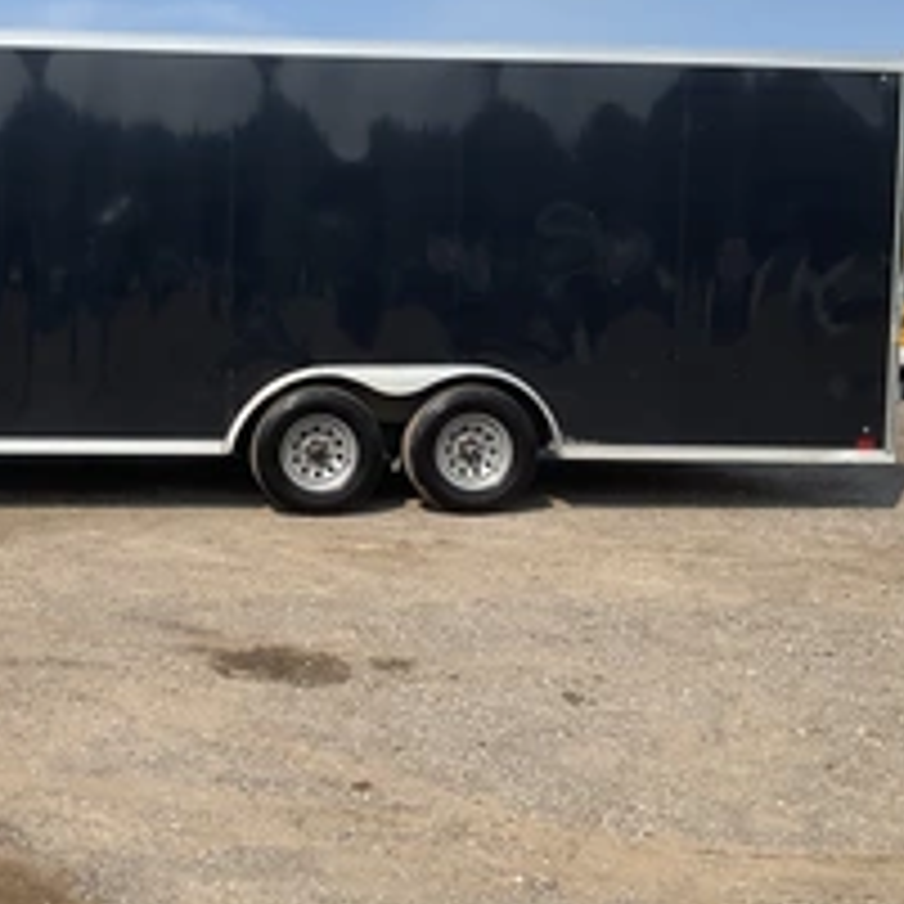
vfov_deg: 33.3
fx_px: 1507
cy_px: 355
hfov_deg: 32.4
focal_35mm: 51
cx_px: 175
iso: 25
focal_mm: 3
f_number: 1.8
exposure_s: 1/2058
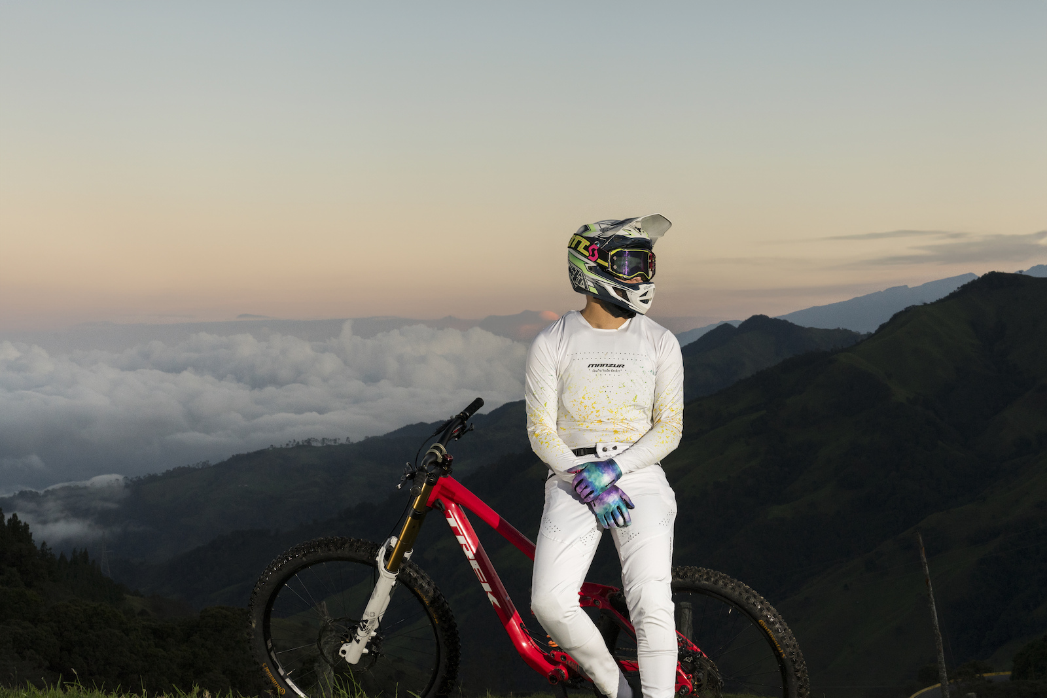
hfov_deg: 35.6
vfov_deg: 24.2
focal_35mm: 56
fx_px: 1629
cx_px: 524
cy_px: 349
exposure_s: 1/200
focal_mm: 56
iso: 640
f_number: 13
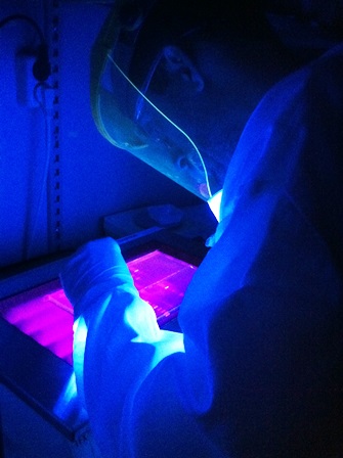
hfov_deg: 40.6
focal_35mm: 35
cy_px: 229
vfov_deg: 52.7
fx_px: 463
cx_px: 172
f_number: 2.8
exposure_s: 1/15
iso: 1000
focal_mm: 3.85
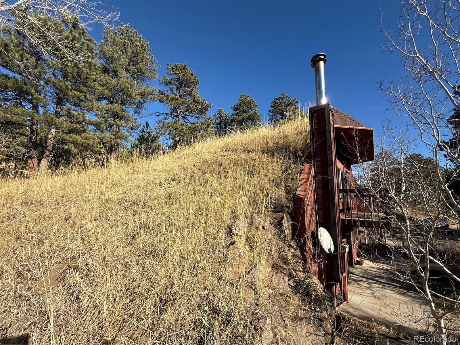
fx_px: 186
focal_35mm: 14
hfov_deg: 102.1
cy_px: 172
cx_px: 230
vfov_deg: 85.7
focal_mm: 2.22
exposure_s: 1/1534
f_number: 2.2
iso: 50
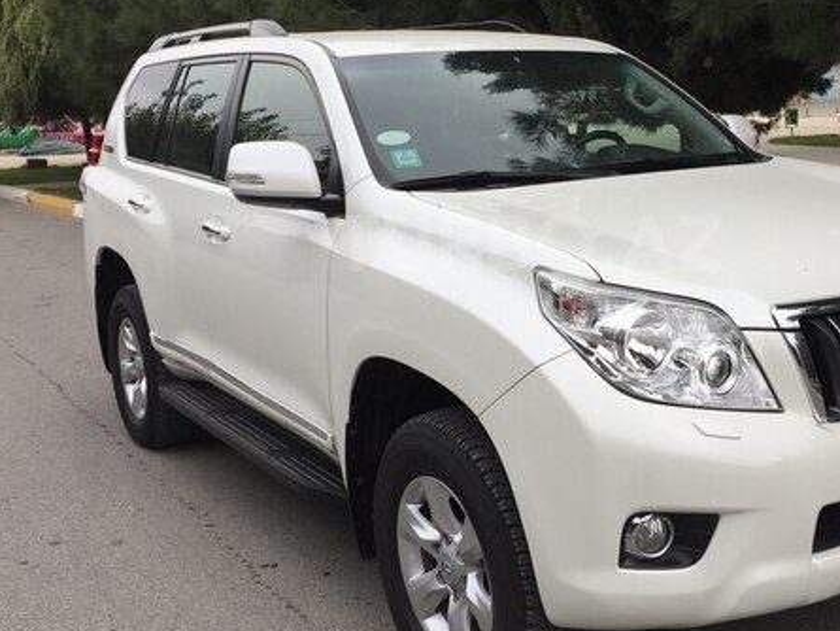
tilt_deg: -9.9
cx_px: 529
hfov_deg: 43.5
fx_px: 1044
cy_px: 243
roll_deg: +0.6
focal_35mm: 43
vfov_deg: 33.5
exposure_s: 1/842
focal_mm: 4.15
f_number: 2.2
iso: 32
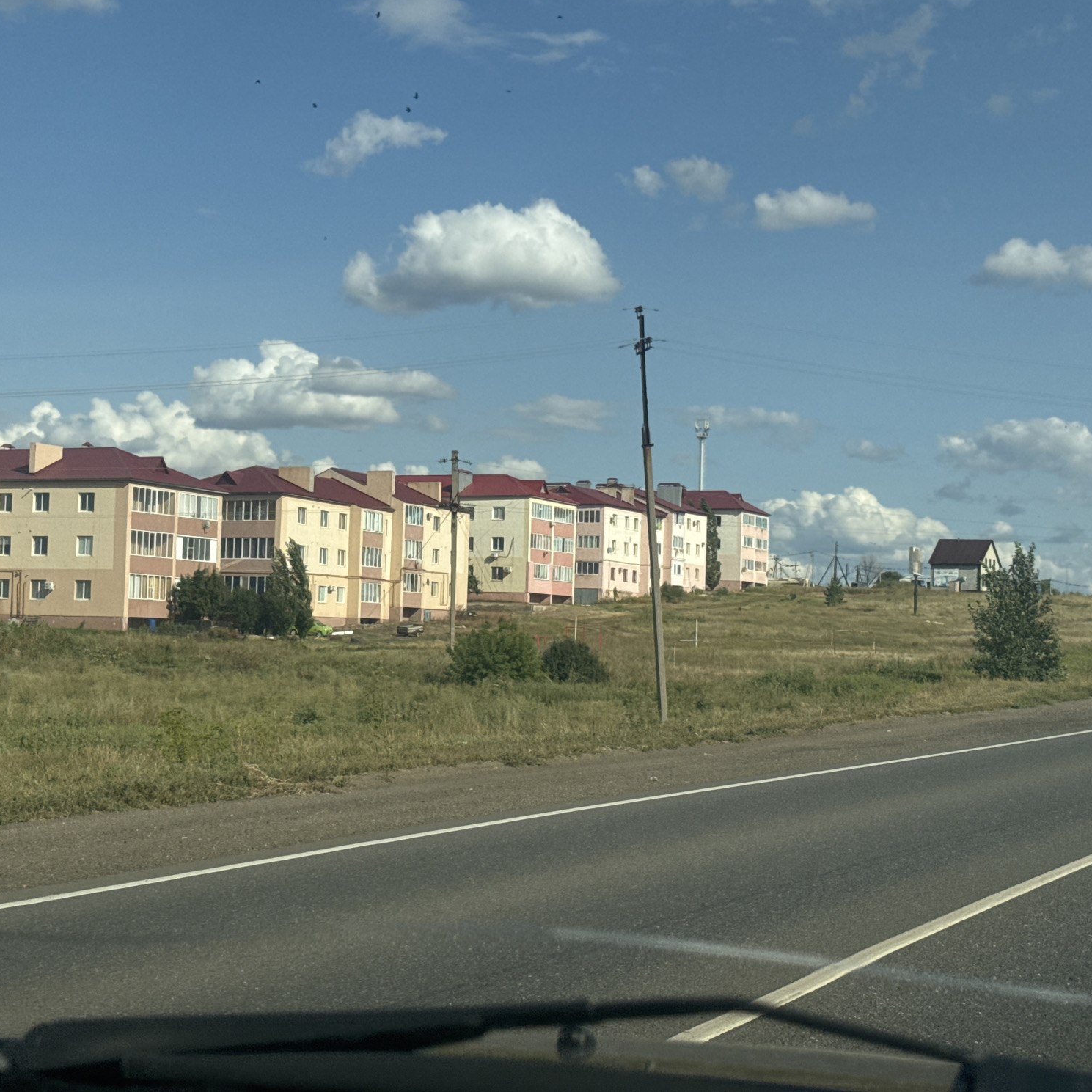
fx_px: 2034
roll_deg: -0.3
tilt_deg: +4.4
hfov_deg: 30.0
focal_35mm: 57
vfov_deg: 30.0
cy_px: 543
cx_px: 472
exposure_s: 1/5848
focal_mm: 6.76
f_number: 1.78
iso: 64
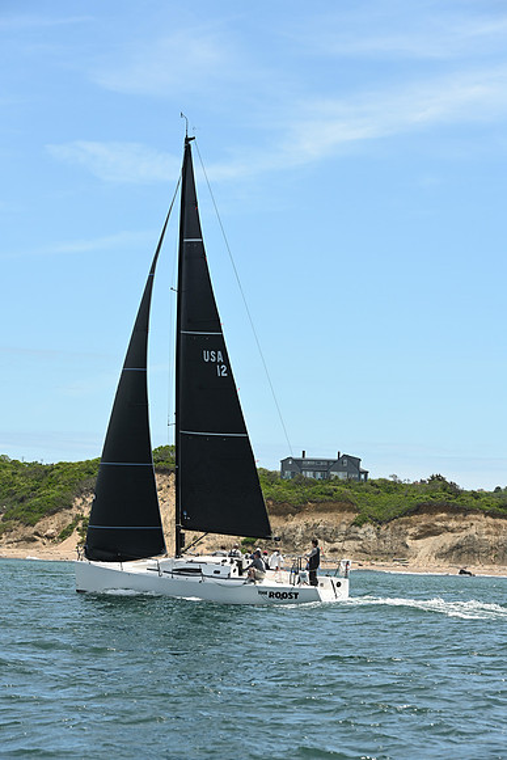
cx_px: 254
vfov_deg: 20.0
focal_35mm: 102
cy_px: 380
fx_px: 2153
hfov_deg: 13.4
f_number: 6.3
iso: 320
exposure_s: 1/1000
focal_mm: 102
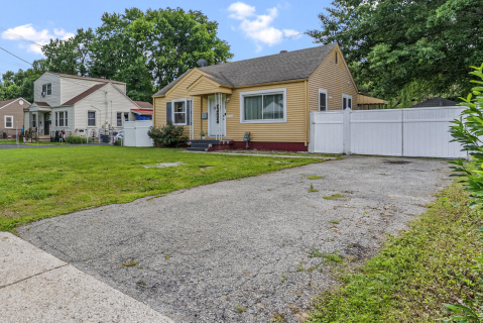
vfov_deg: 51.1
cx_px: 131
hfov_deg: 67.7
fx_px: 336
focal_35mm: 25
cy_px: 136
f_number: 13
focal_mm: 16
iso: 400
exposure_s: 1/60
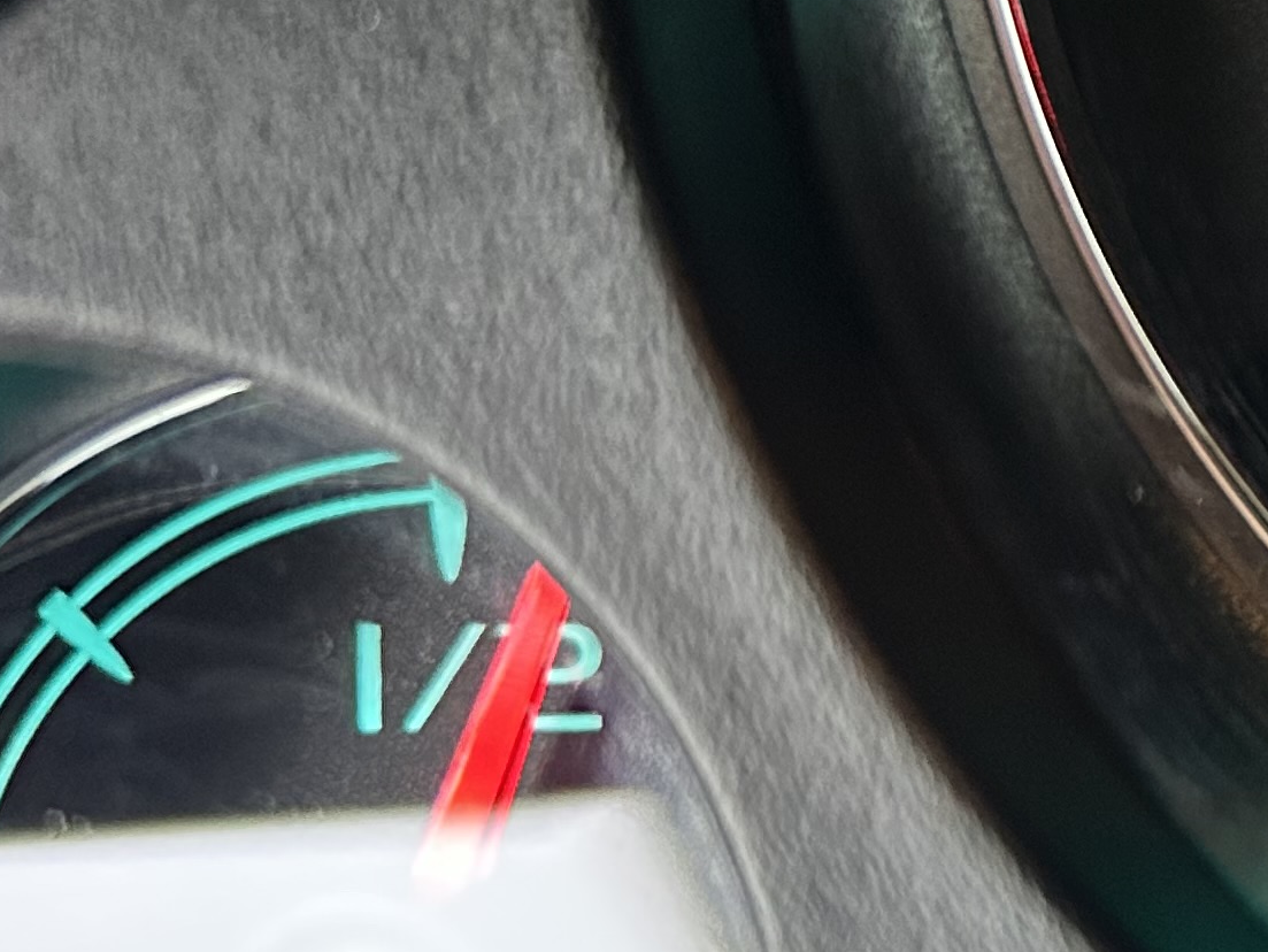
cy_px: 249
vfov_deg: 15.5
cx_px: 2290
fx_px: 3481
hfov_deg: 17.0
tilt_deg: -32.5
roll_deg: -1.2
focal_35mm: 95
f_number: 1.5
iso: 500
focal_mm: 5.7
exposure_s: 1/28
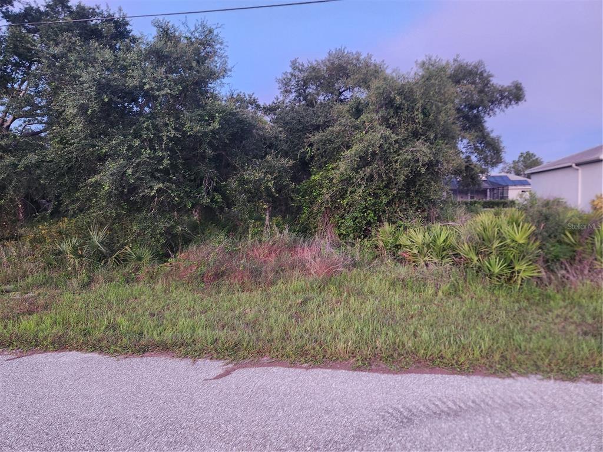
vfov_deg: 58.9
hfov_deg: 73.9
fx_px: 401
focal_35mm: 23
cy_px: 226
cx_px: 302
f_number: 1.8
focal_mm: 5.4
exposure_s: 1/60
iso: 500
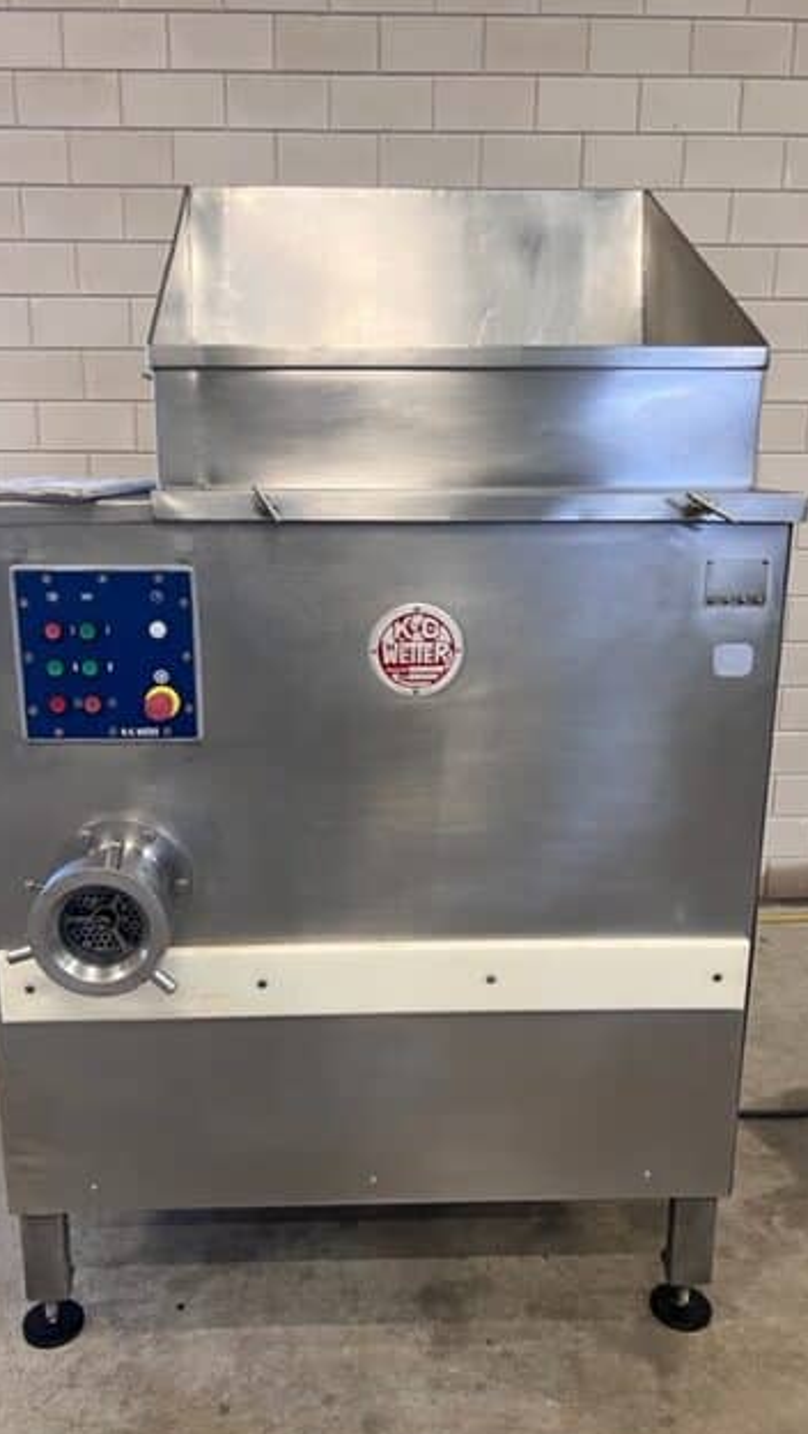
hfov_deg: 40.2
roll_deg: +0.3
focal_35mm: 29
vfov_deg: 66.0
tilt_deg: -14.4
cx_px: 358
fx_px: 1104
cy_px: 730
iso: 100
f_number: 1.5
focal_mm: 5.7
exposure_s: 1/50
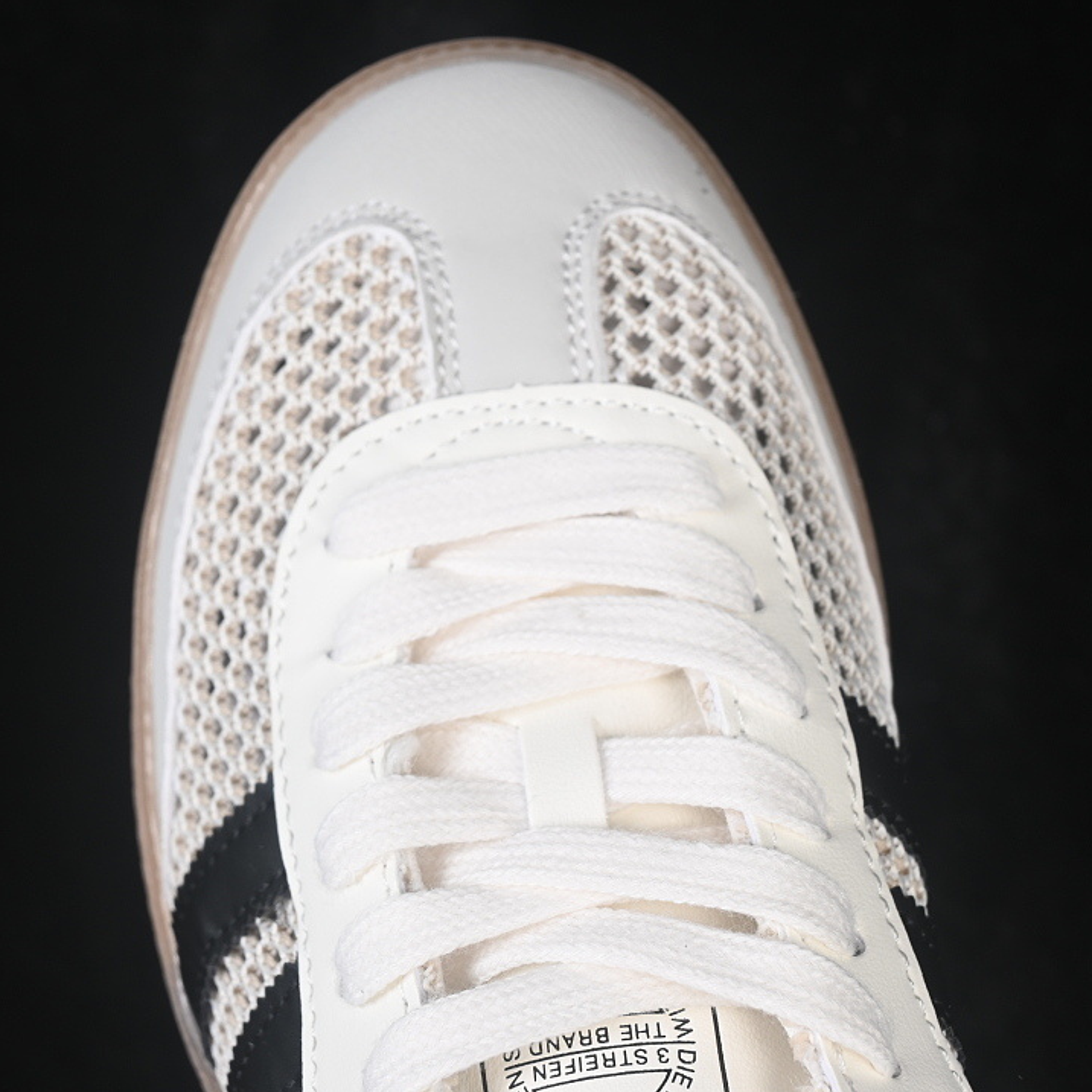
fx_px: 3426
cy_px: 545
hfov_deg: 18.1
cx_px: 468
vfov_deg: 18.1
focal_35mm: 96
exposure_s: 1/80
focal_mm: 50
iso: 160
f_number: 7.1
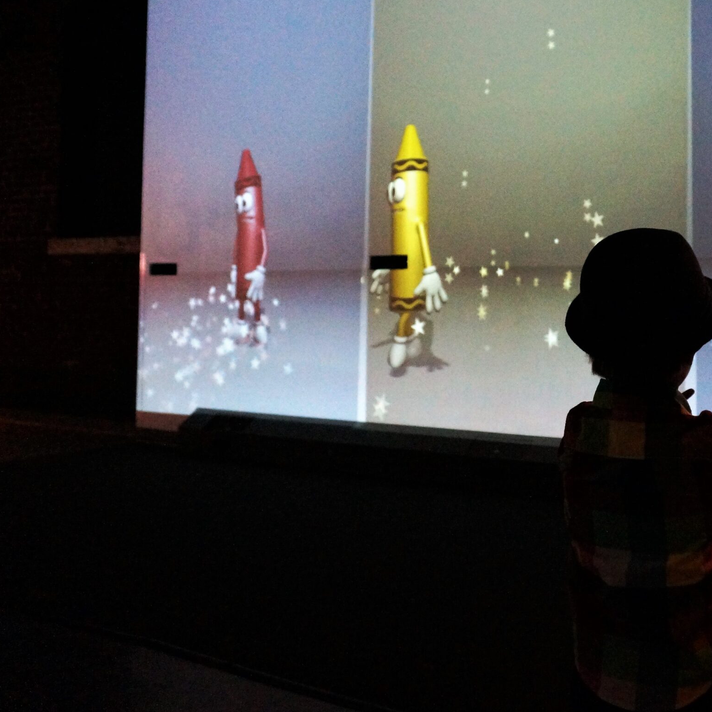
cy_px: 285
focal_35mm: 38
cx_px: 588
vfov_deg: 43.6
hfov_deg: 41.6
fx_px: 884
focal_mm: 16
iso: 3200
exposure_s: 1/100
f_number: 3.5
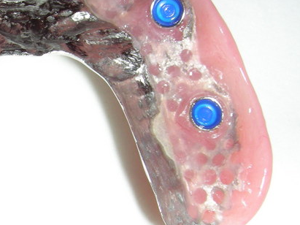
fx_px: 641
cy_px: 118
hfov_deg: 25.3
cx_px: 17
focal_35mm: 74
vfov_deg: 19.9
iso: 50
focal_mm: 6.3
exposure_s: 1/60.1
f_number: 6.8
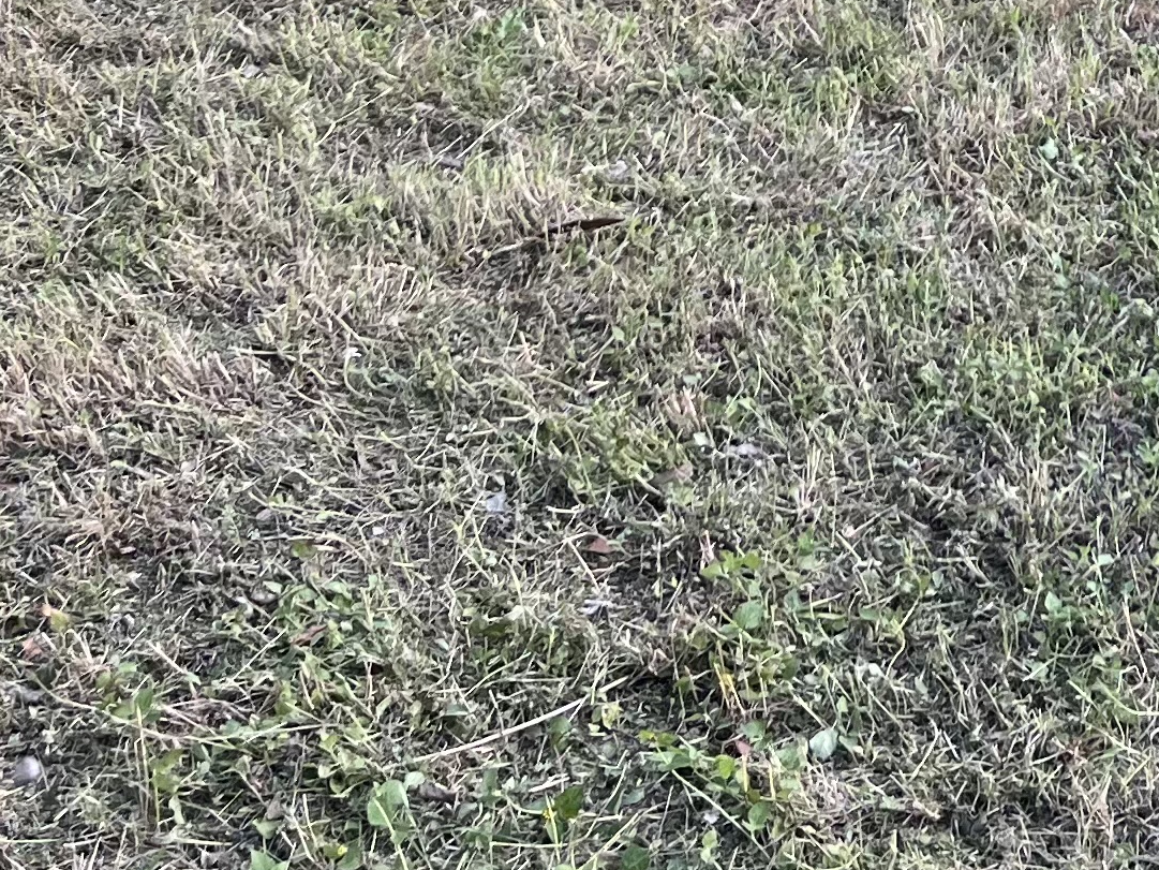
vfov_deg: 13.9
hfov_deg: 19.8
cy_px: -586
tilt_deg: -10.3
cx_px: 1080
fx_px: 3248
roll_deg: -1.1
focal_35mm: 97
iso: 40
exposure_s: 1/171
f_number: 1.6
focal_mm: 5.1
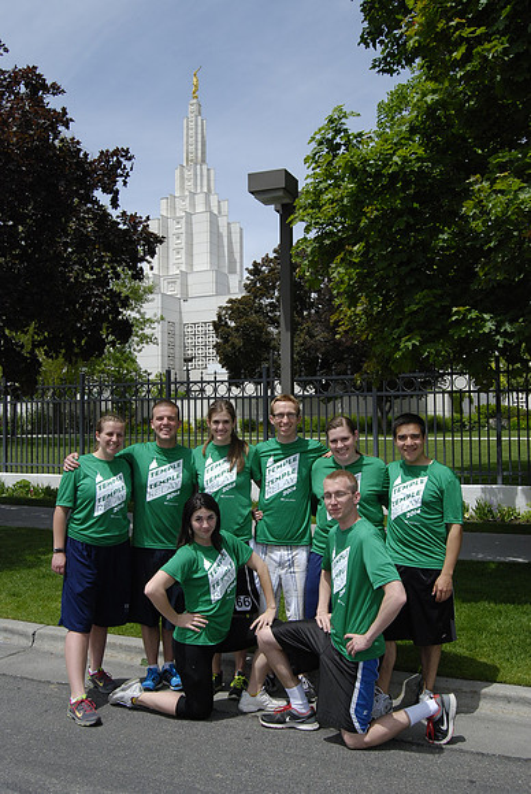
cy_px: 397
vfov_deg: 55.1
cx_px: 266
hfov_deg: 38.4
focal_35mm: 34
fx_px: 761
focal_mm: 23
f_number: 10
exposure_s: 1/800
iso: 400
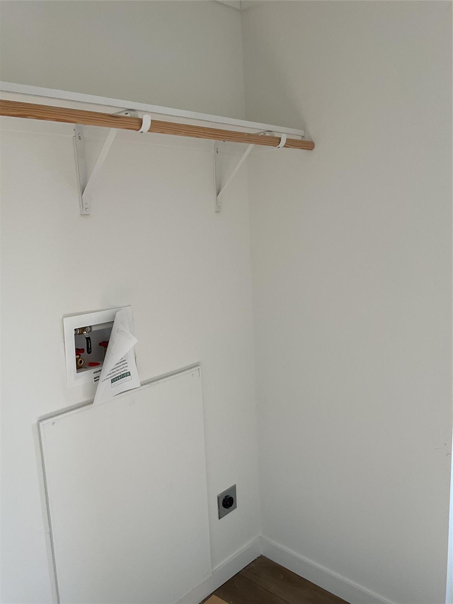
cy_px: 302
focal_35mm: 29
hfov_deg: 48.2
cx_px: 226
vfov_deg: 61.7
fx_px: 506
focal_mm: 3
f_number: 1.8
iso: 32
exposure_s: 1/120
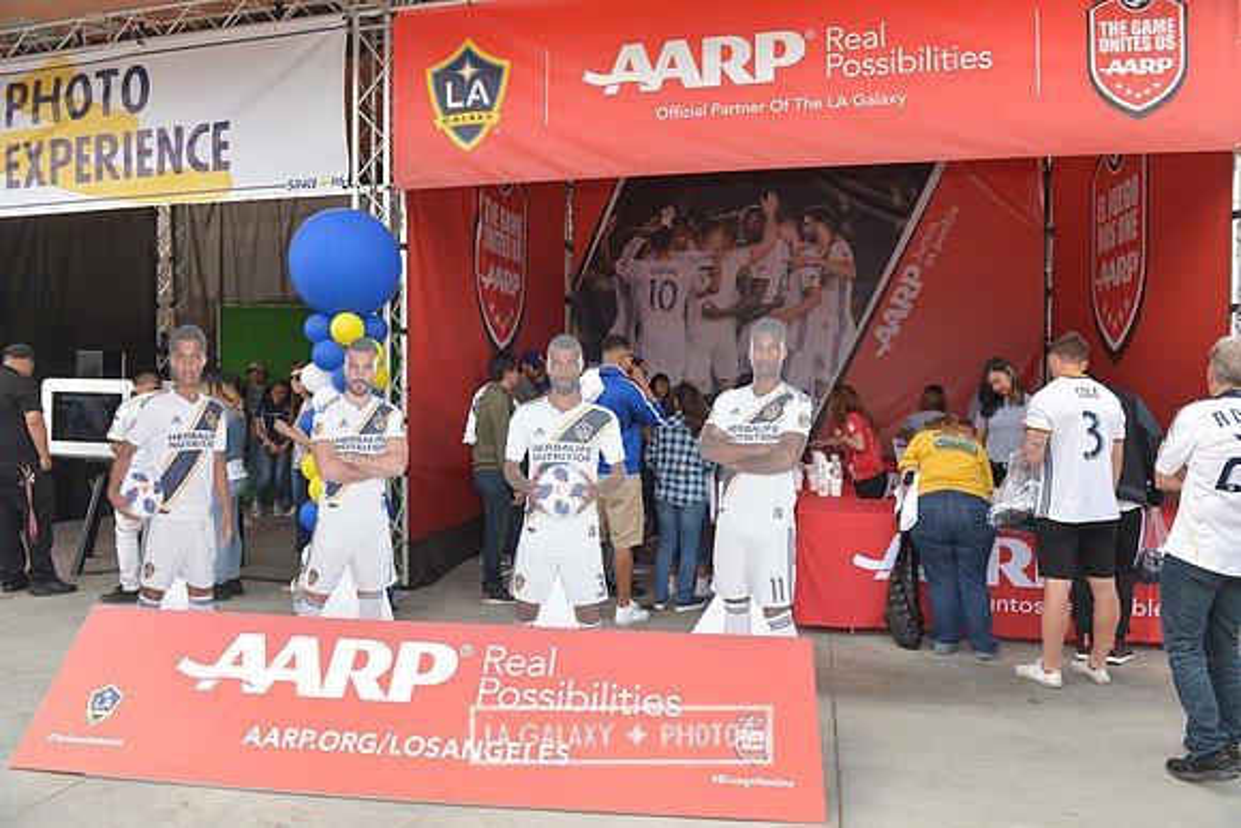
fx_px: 827
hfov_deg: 73.7
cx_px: 620
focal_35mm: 24
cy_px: 414
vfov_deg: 53.2
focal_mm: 24
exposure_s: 1/320
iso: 200
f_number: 5
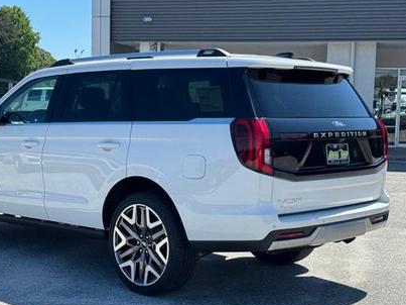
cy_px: 155
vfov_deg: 24.4
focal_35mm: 60
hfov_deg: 32.1
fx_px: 704
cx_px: 159
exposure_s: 1/2415
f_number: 1.78
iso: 64
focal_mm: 6.76
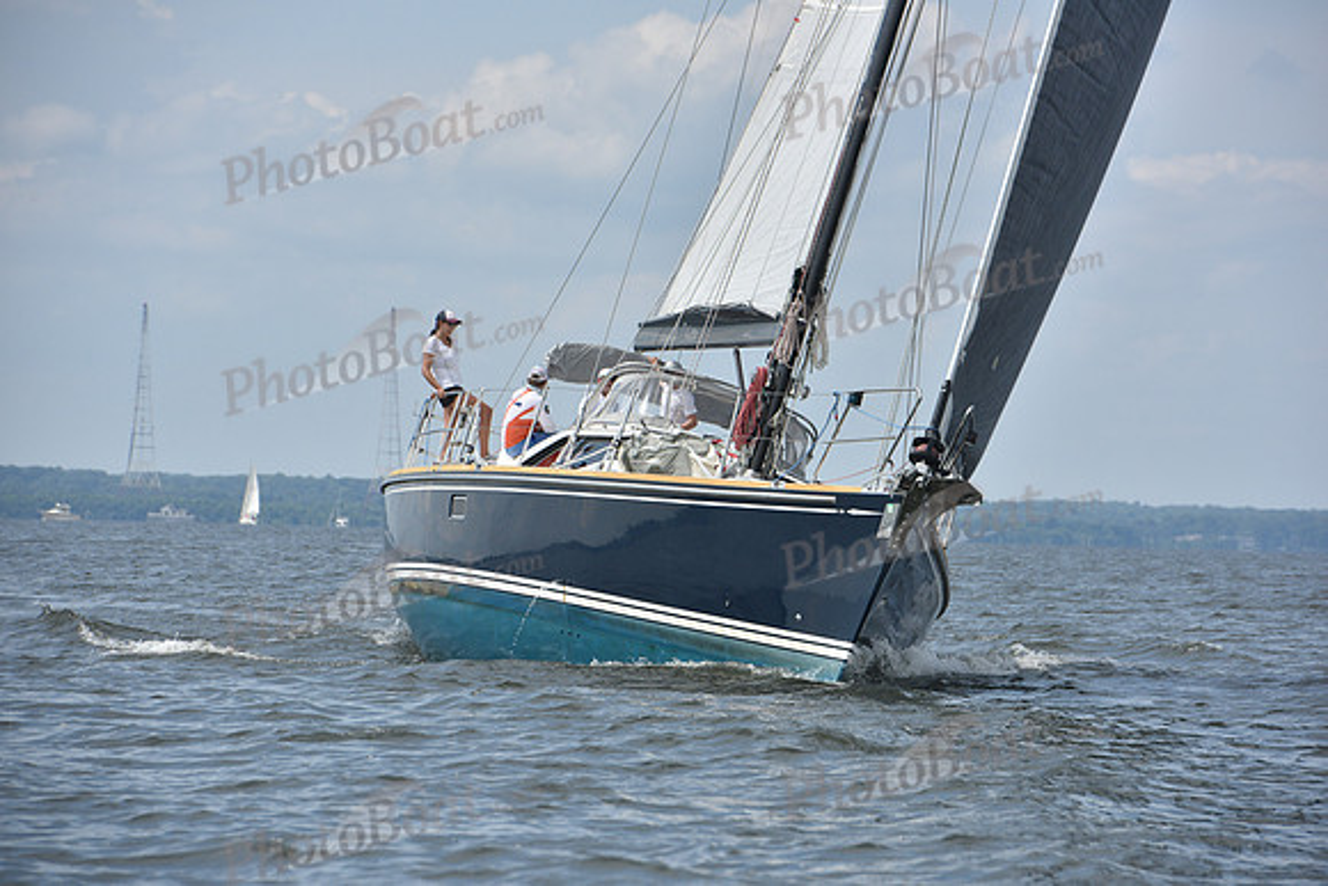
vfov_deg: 7.0
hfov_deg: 10.5
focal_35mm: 195
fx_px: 7195
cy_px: 443
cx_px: 664
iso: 320
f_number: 8
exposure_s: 1/1600
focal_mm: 195
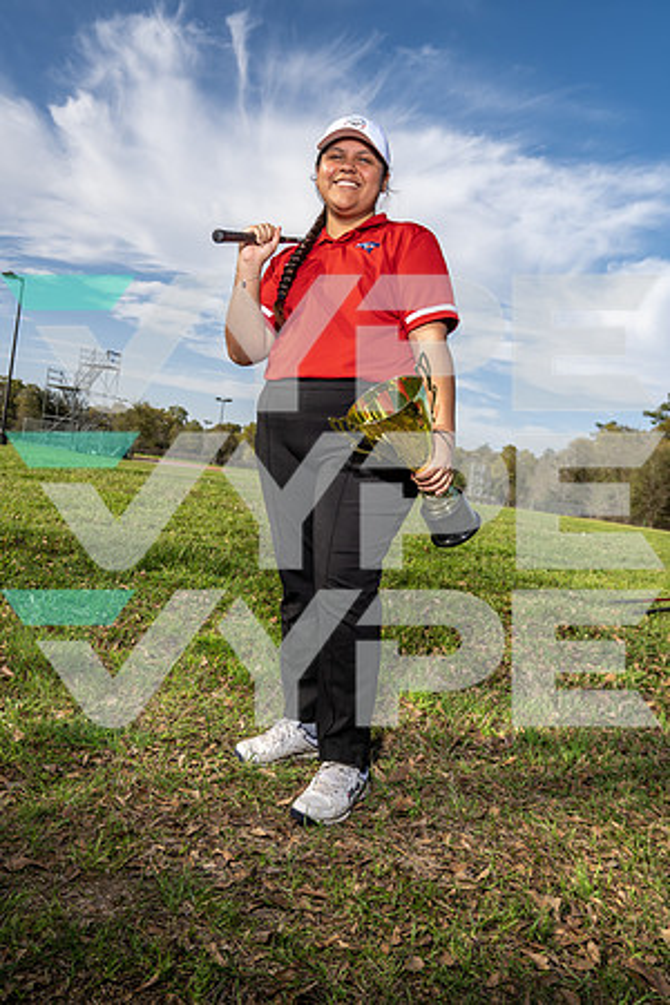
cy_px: 502
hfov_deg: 42.3
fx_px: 865
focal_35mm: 31
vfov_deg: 60.3
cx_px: 335
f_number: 5.6
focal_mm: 31
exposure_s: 1/250
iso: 100
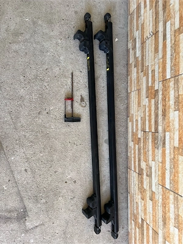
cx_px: 92
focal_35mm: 26
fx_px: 183
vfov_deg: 67.3
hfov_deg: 53.1
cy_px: 122
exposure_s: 1/121
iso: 100
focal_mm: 5.7
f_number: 1.5
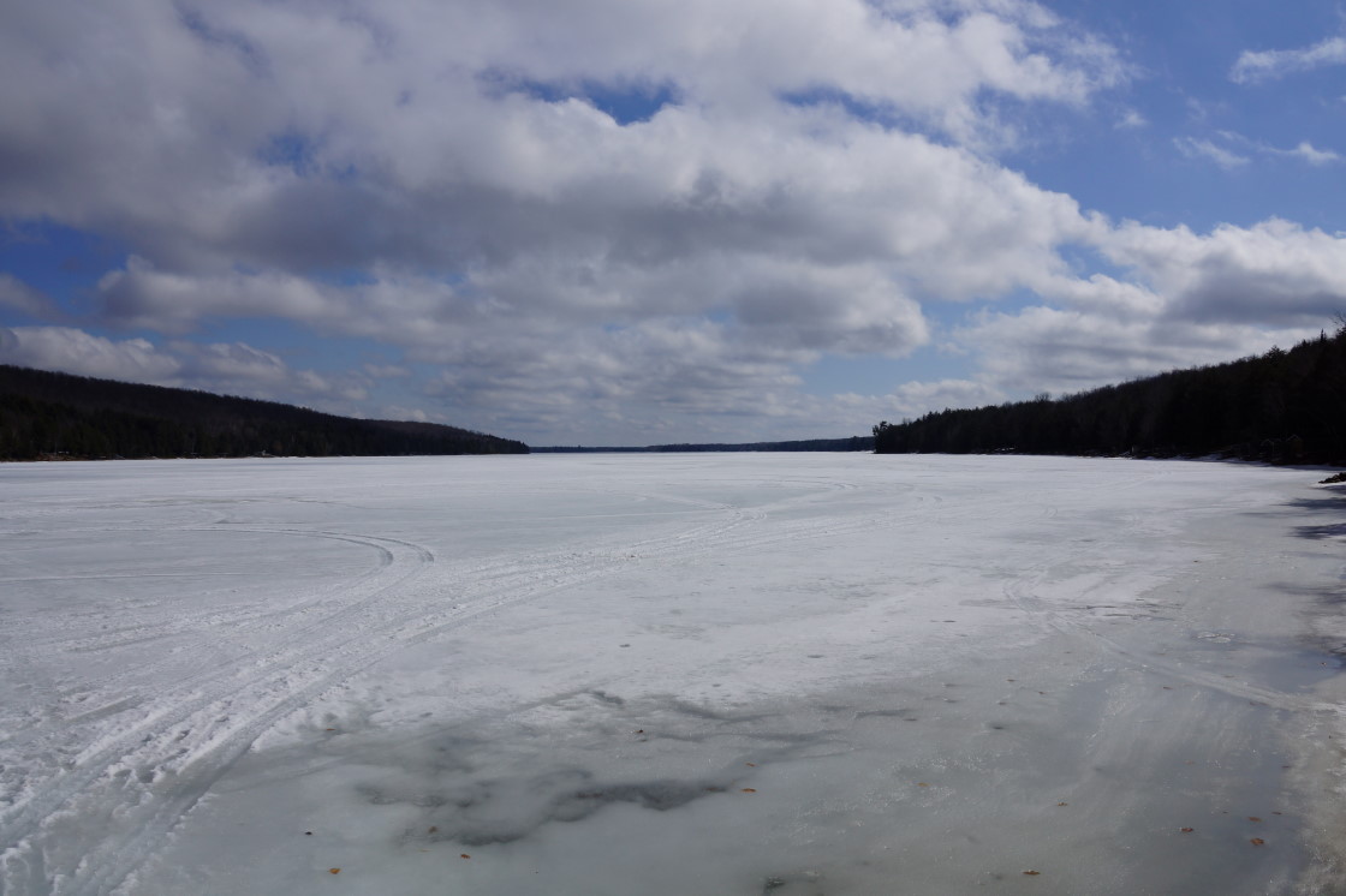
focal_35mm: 27
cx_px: 673
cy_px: 448
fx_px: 1009
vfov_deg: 47.9
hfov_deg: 67.4
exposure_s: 1/500
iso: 100
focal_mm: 18
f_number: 13
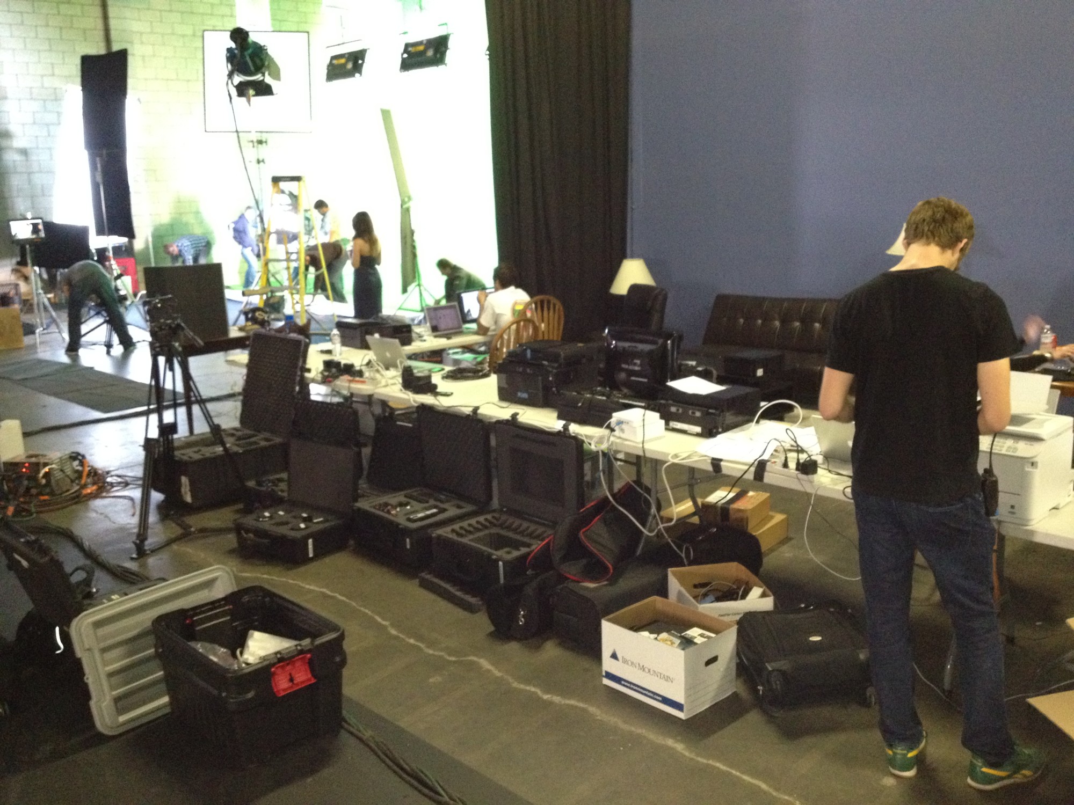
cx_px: 537
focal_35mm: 35
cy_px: 402
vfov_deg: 40.7
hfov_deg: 52.6
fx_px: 1086
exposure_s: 1/16
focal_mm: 4.28
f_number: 2.4
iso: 500
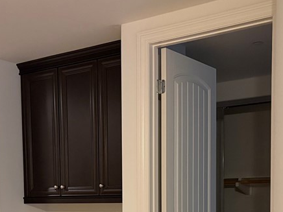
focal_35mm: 61
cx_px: 79
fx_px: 499
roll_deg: +0.5
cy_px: 231
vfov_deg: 22.7
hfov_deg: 31.2
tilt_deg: -1.8
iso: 500
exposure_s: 1/60
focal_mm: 5.96
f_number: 1.6
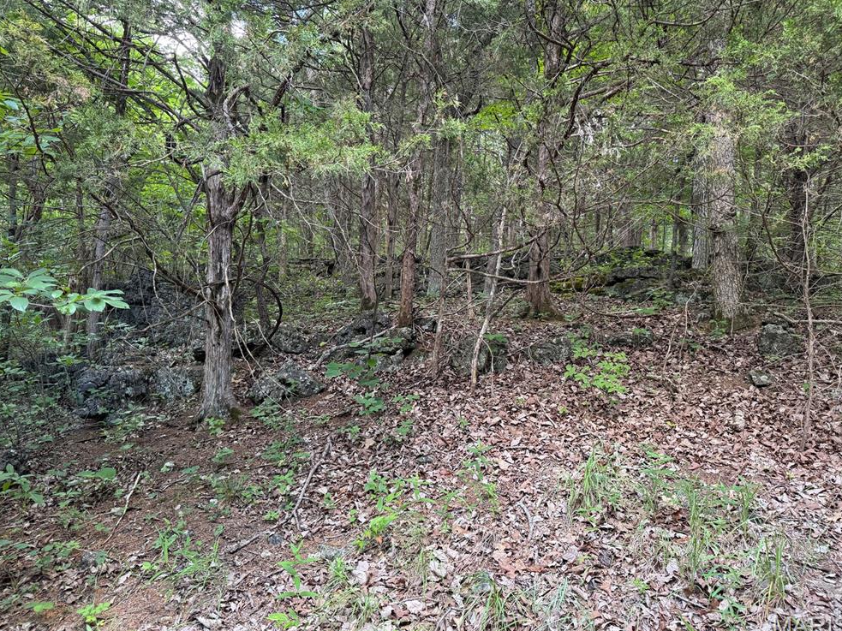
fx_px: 608
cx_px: 420
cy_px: 315
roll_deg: -4.3
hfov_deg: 69.4
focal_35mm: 25
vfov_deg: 54.9
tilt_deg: +2.4
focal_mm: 6.76
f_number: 1.78
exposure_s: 1/121
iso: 200
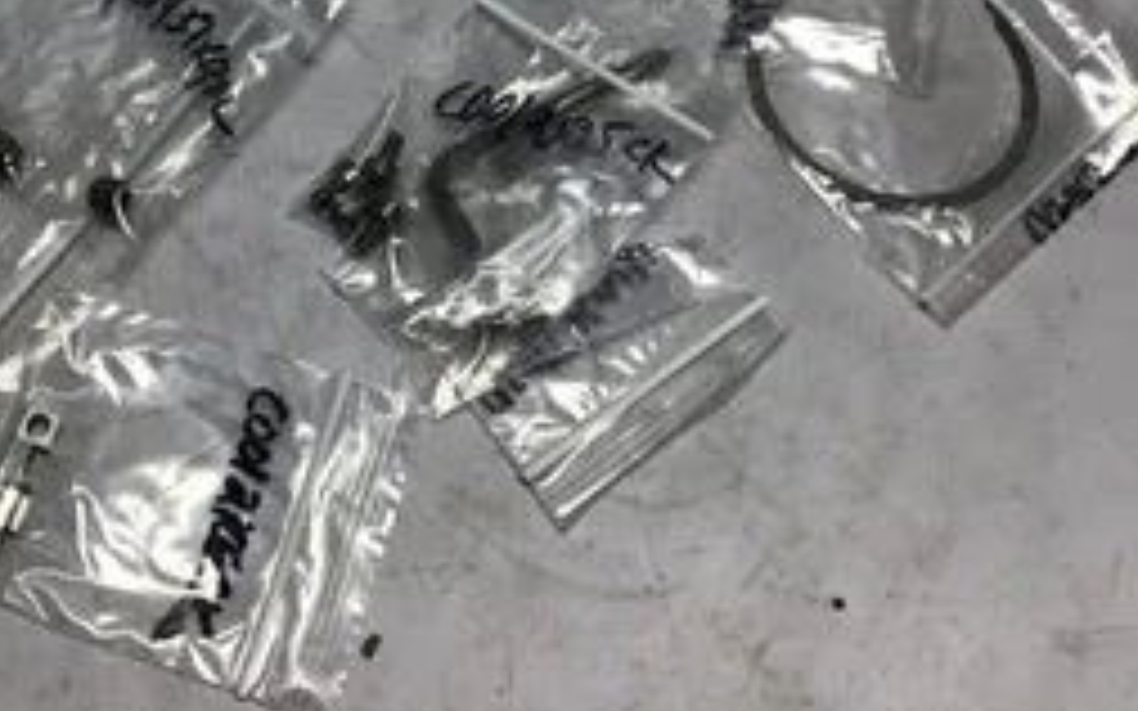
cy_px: 50
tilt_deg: -63.4
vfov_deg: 24.1
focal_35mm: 52
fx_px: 1612
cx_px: 346
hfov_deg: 38.3
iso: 25
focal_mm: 3.3
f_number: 2.4
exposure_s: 1/275
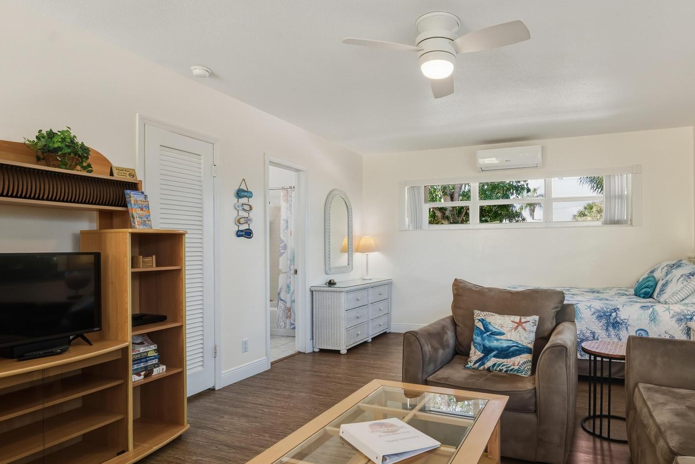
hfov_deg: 78.0
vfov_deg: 57.2
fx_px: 425
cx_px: 404
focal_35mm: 22
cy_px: 249
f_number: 8
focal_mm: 15
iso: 100
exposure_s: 1/60
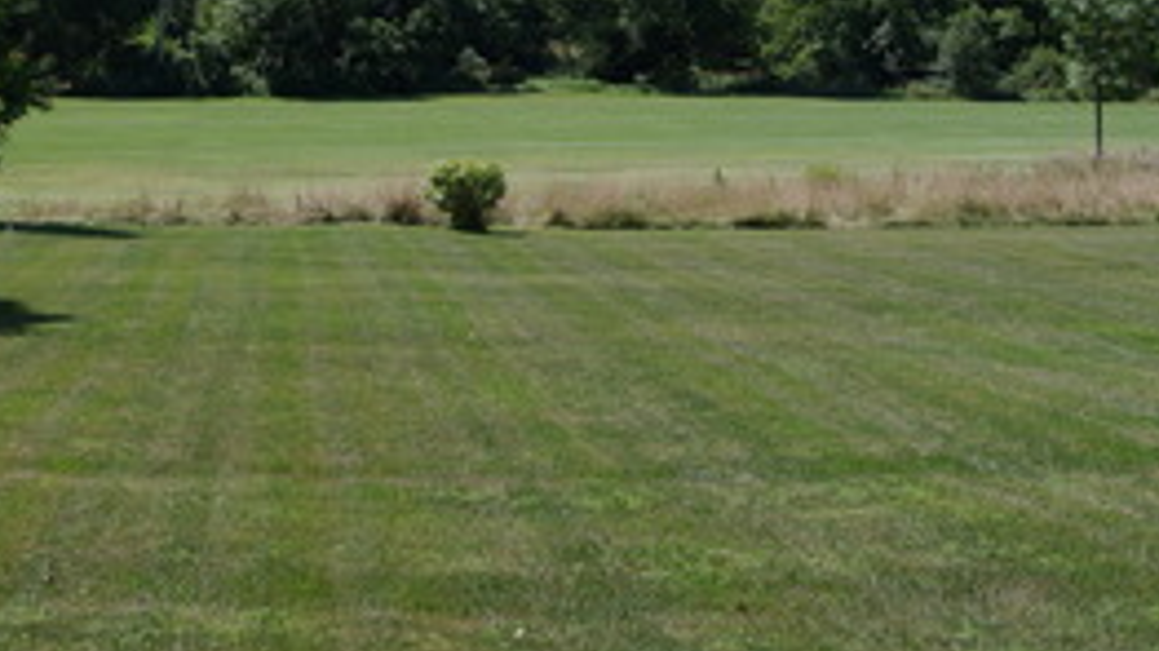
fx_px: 2119
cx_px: 553
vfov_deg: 17.1
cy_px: 40
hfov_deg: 30.6
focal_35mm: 69
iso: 100
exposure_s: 1/180
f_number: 8
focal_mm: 17.5
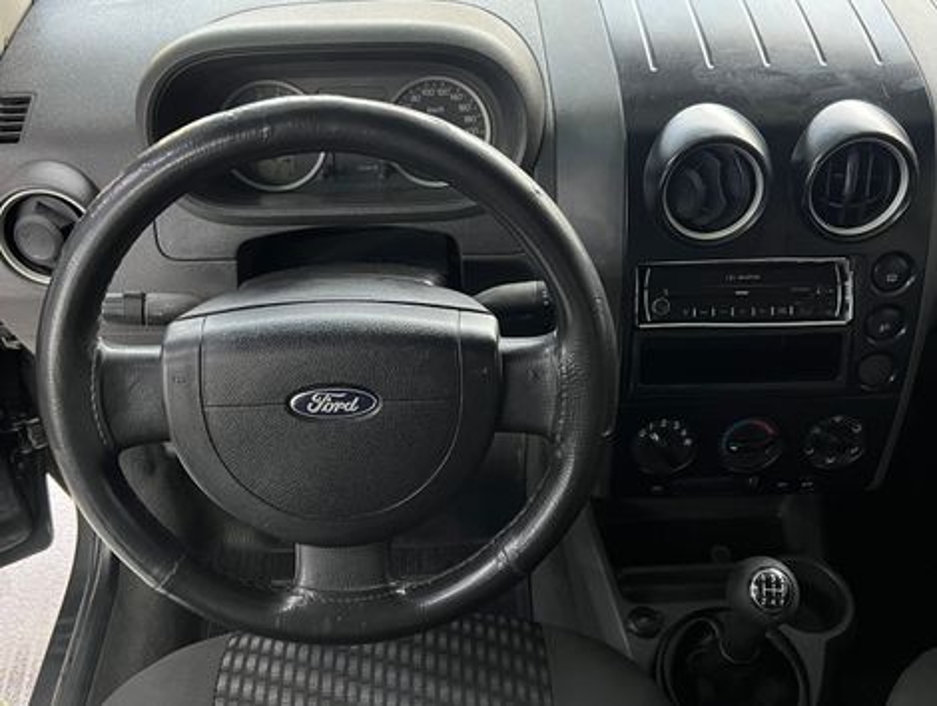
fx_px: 705
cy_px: 353
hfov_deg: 67.2
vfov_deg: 53.2
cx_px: 468
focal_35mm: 26
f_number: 1.5
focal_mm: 5.7
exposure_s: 1/40
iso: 500
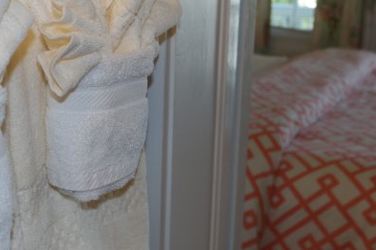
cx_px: 89
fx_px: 637
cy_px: 107
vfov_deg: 22.2
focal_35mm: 61
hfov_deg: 32.2
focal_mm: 20
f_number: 4
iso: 100
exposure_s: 1/50
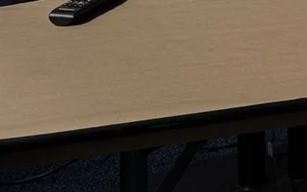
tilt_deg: -8.2
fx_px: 1147
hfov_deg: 11.6
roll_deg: -2.3
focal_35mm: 137
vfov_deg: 8.8
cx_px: 801
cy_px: -243
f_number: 1.78
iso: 80
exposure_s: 1/1437
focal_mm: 6.76
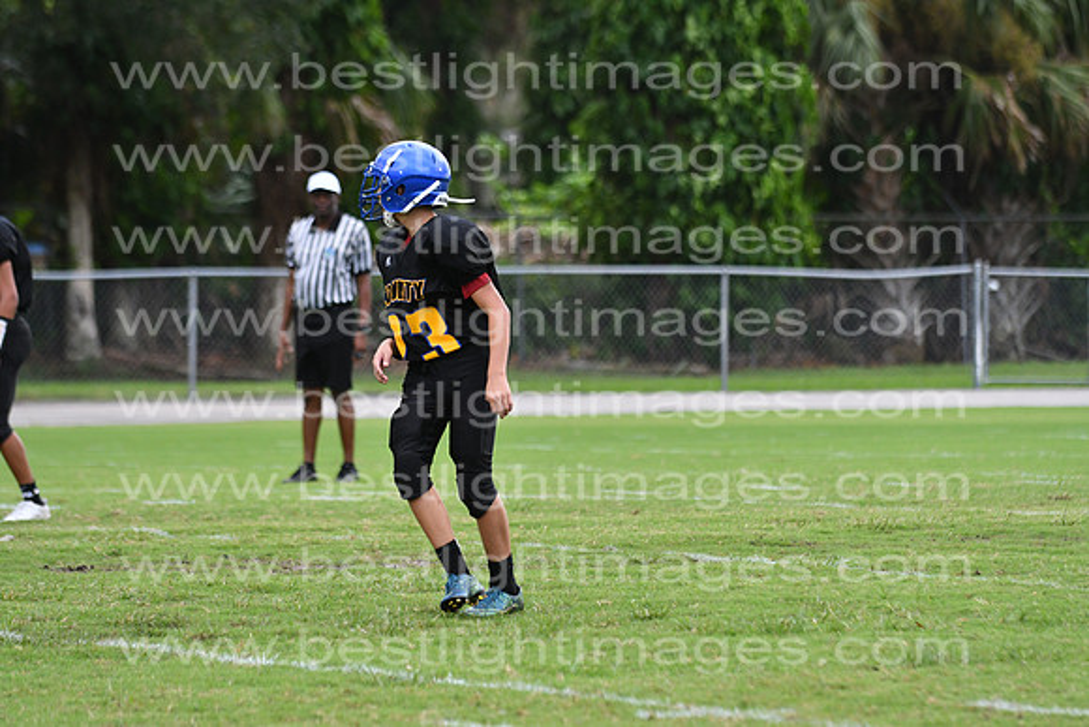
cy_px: 364
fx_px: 6354
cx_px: 544
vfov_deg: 6.5
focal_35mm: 210
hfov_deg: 9.8
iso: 1000
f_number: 3.5
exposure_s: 1/2000
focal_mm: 140
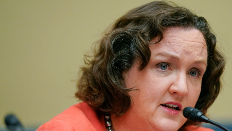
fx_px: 1692
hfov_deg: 7.8
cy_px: 104
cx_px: 156
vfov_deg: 4.4
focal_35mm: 275
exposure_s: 1/800
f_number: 2.8
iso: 4000
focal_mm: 194
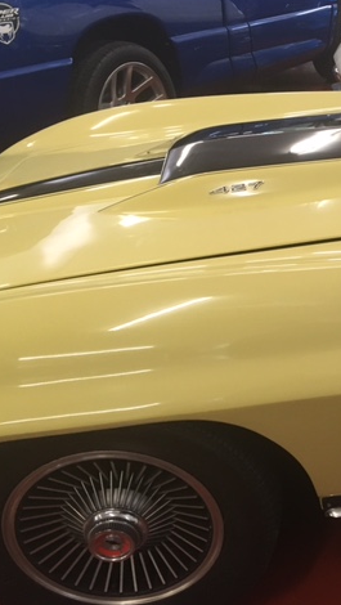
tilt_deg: -27.3
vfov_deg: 47.3
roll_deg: +1.6
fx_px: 690
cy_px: 297
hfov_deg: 25.9
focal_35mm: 43
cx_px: 367
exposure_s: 1/30
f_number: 2.2
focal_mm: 4.15
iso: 125
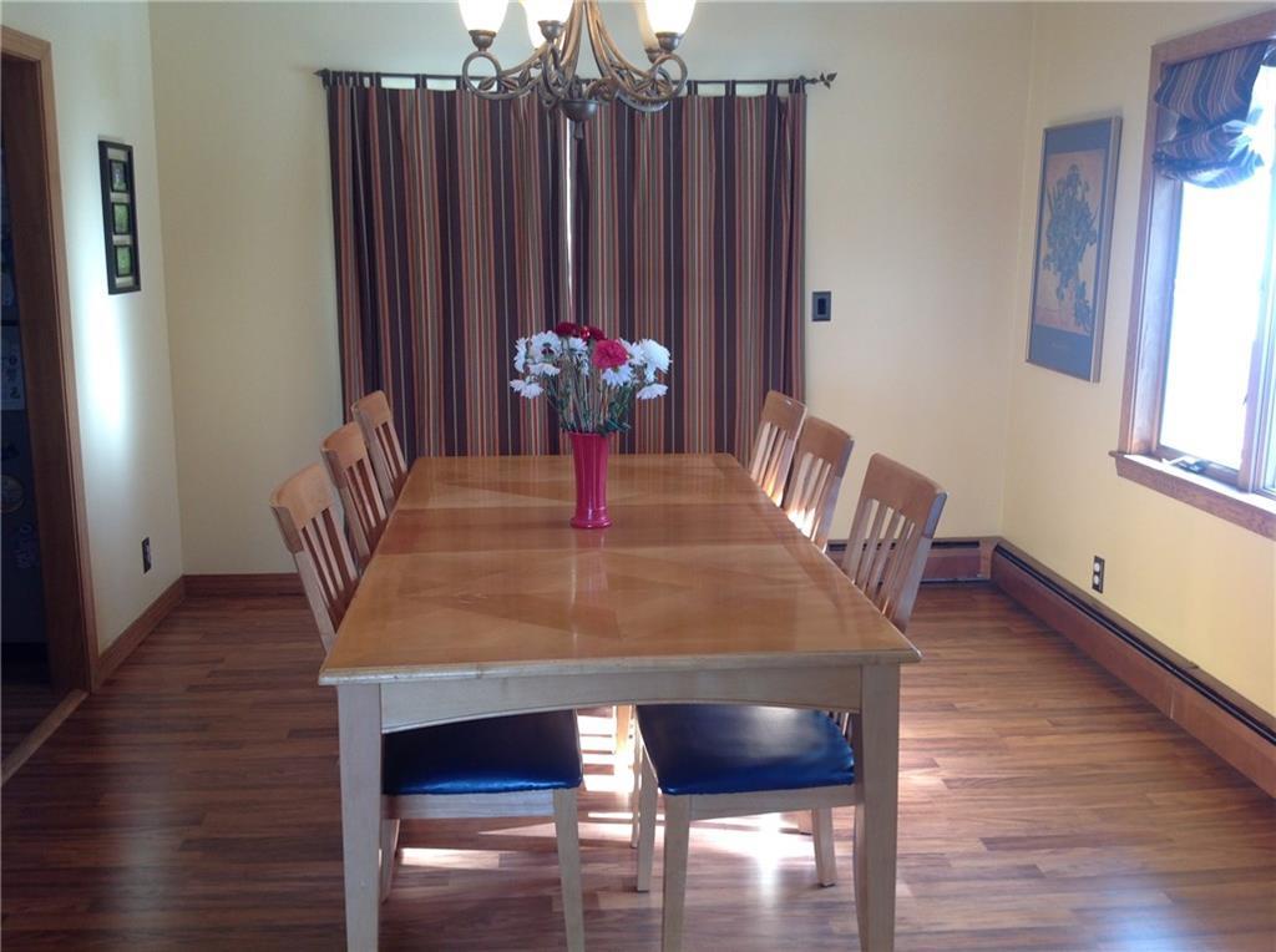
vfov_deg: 40.6
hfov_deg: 52.7
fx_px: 1288
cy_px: 476
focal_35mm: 35
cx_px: 638
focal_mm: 4.28
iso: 50
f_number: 2.4
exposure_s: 1/24
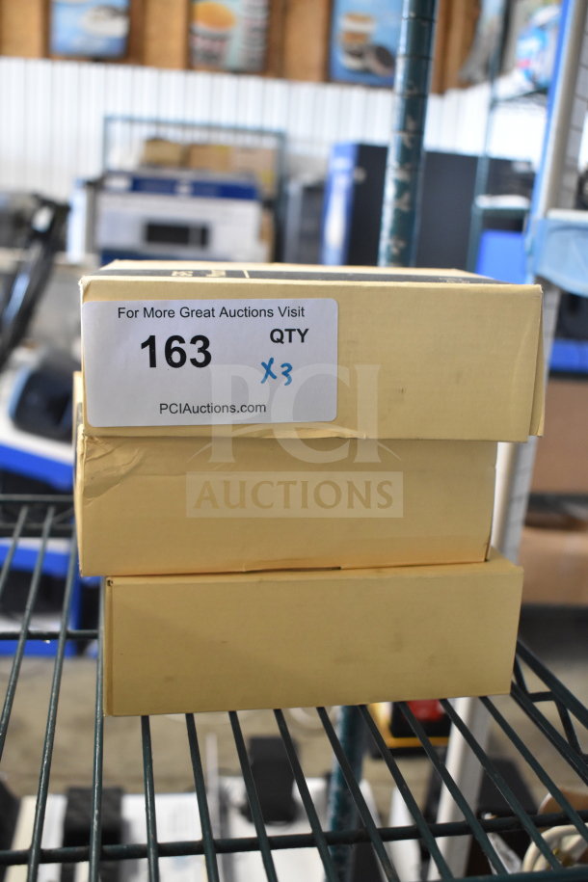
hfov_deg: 35.5
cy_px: 441
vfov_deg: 51.3
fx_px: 919
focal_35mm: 38
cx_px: 294
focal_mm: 25
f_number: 4
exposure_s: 1/40
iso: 1800
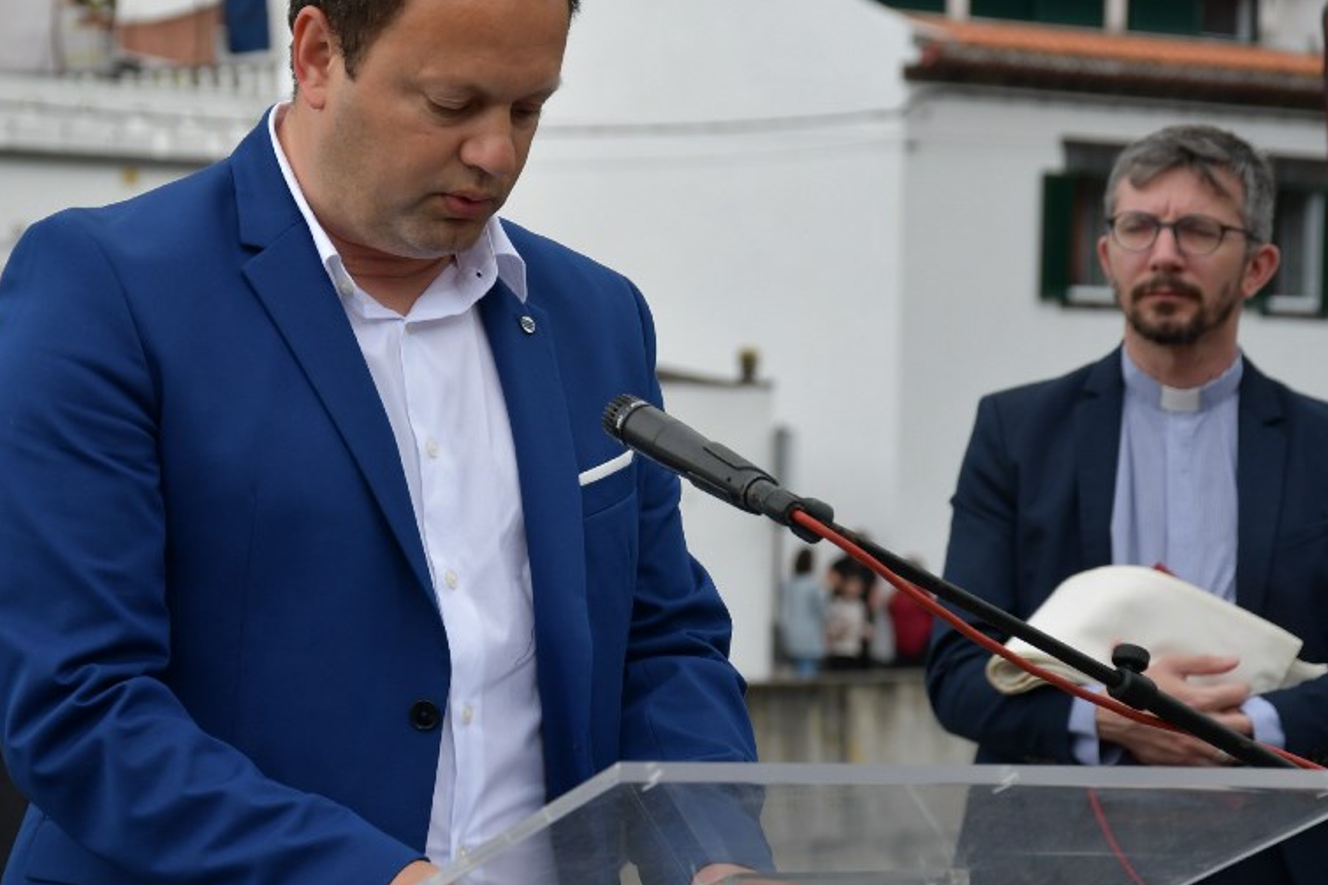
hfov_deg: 13.5
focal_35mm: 152
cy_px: 320
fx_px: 5606
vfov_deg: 9.0
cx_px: 433
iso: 400
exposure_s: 1/500
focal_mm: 75
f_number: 5.3
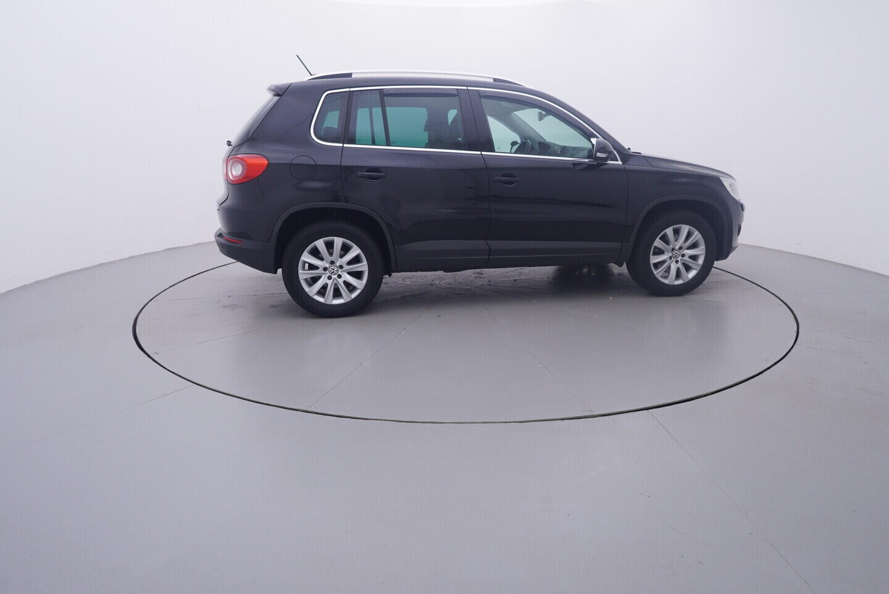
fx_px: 556
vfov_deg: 56.2
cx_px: 444
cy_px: 297
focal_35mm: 22
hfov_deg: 77.3
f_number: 5
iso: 200
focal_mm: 15
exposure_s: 1/80
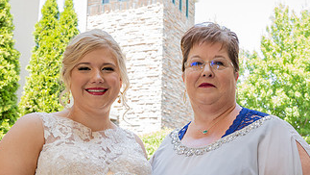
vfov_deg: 25.2
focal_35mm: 47
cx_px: 167
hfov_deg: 43.7
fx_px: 386
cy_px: 129
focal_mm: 25
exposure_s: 1/200
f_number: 5
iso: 640
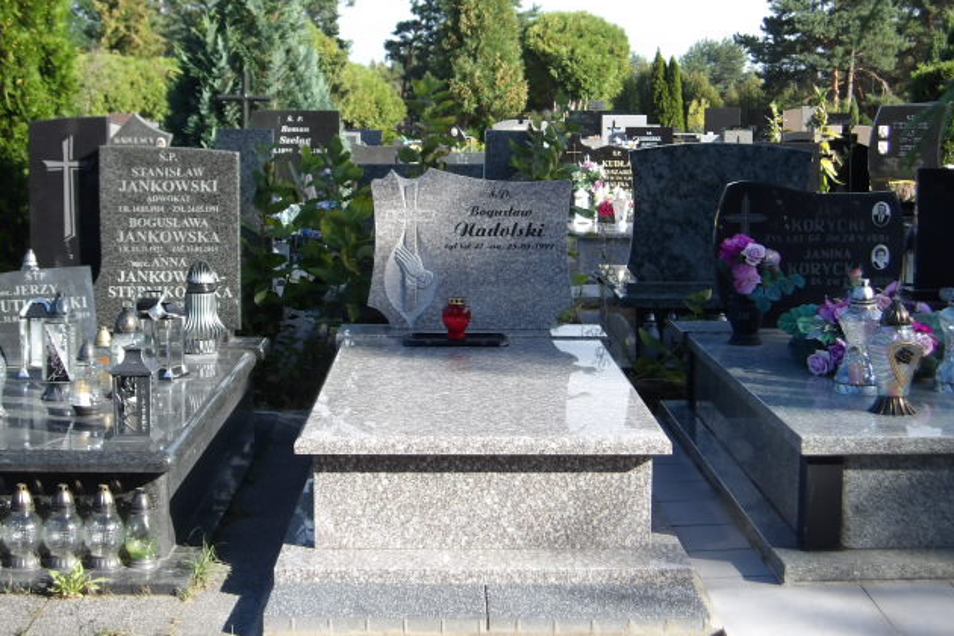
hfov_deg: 35.6
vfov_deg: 24.2
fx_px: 1484
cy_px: 297
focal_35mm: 56
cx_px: 472
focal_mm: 9.4
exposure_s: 1/248
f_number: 4.2
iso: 100
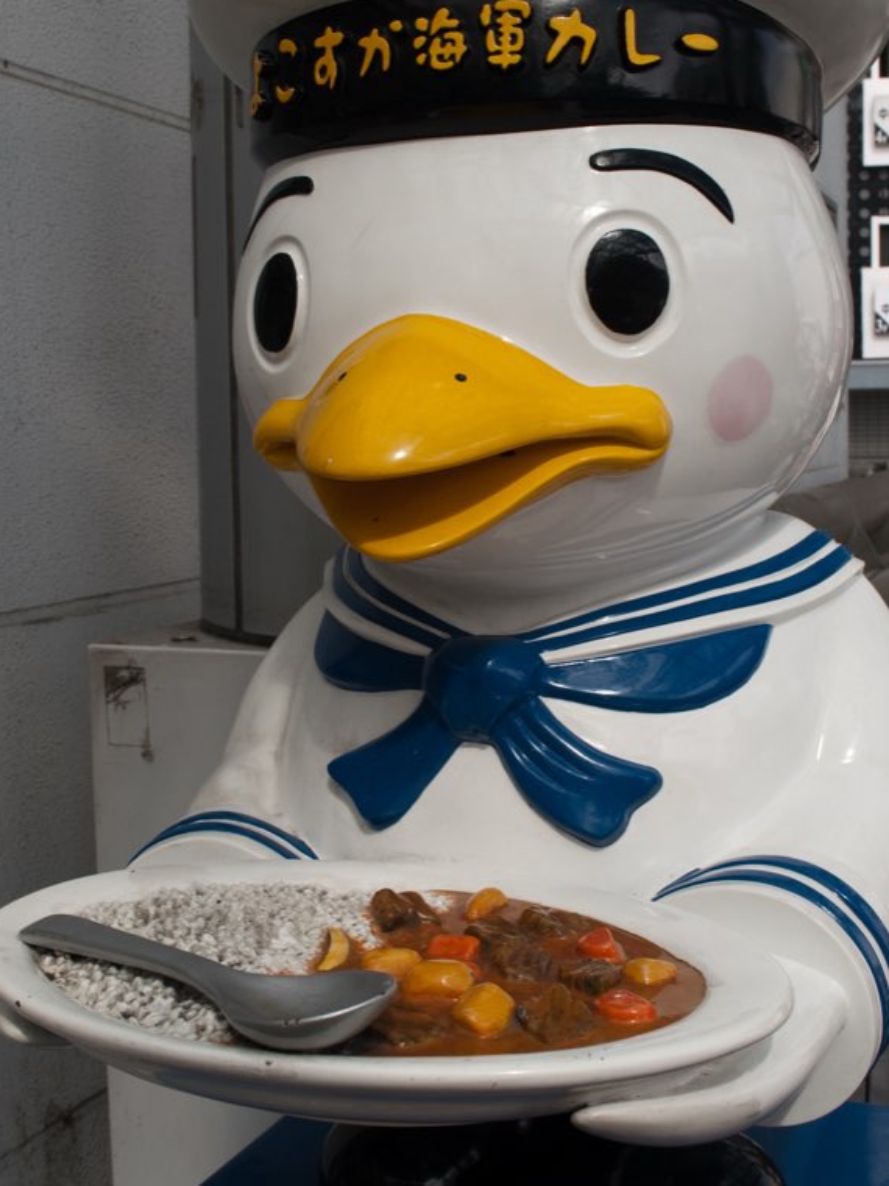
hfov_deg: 31.5
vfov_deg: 41.2
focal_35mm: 46
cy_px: 524
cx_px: 477
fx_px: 1575
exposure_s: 1/250
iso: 200
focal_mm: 22
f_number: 13
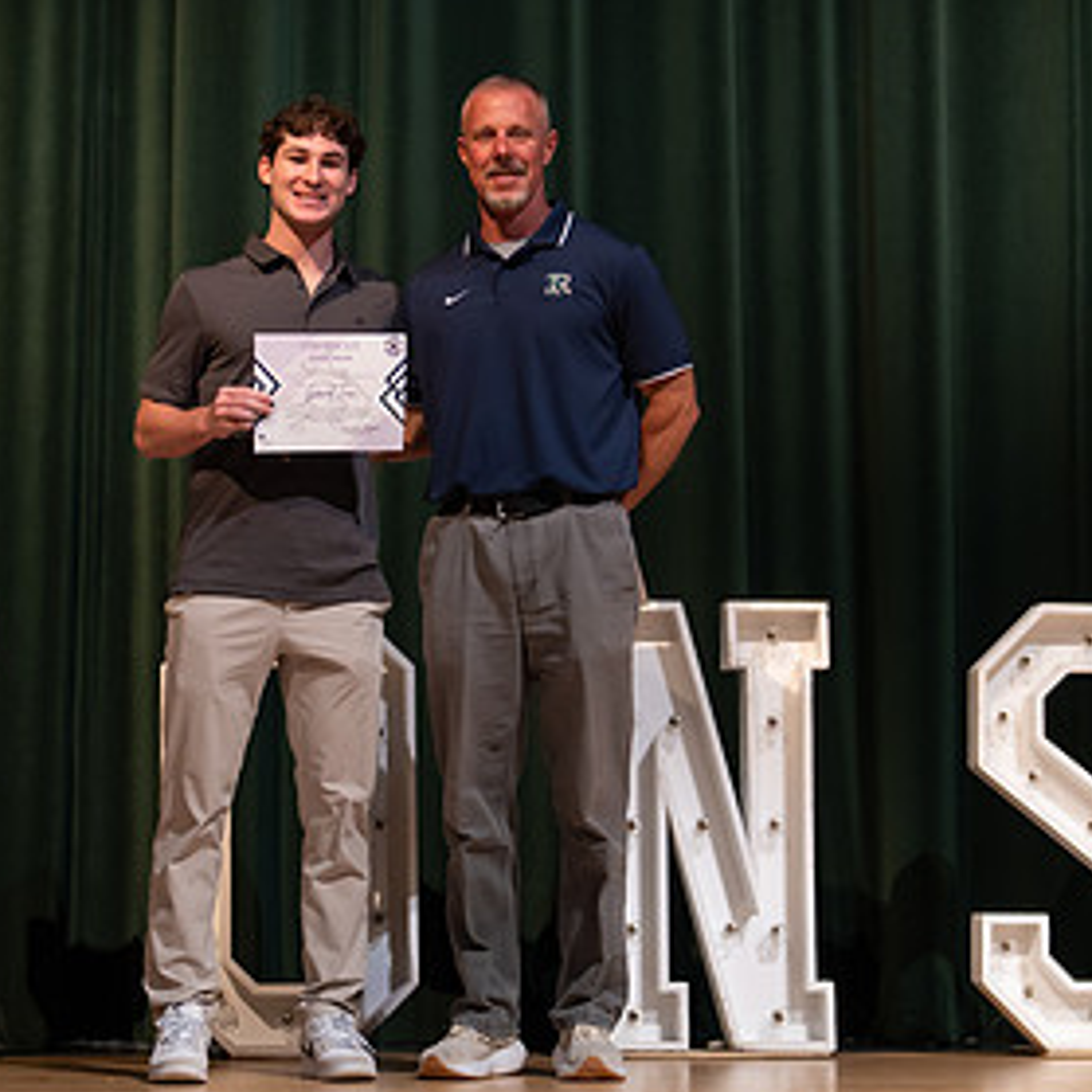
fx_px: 3426
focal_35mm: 96
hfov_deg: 18.1
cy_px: 489
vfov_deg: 18.1
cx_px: 423
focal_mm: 50
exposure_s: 1/320
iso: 500
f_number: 1.2
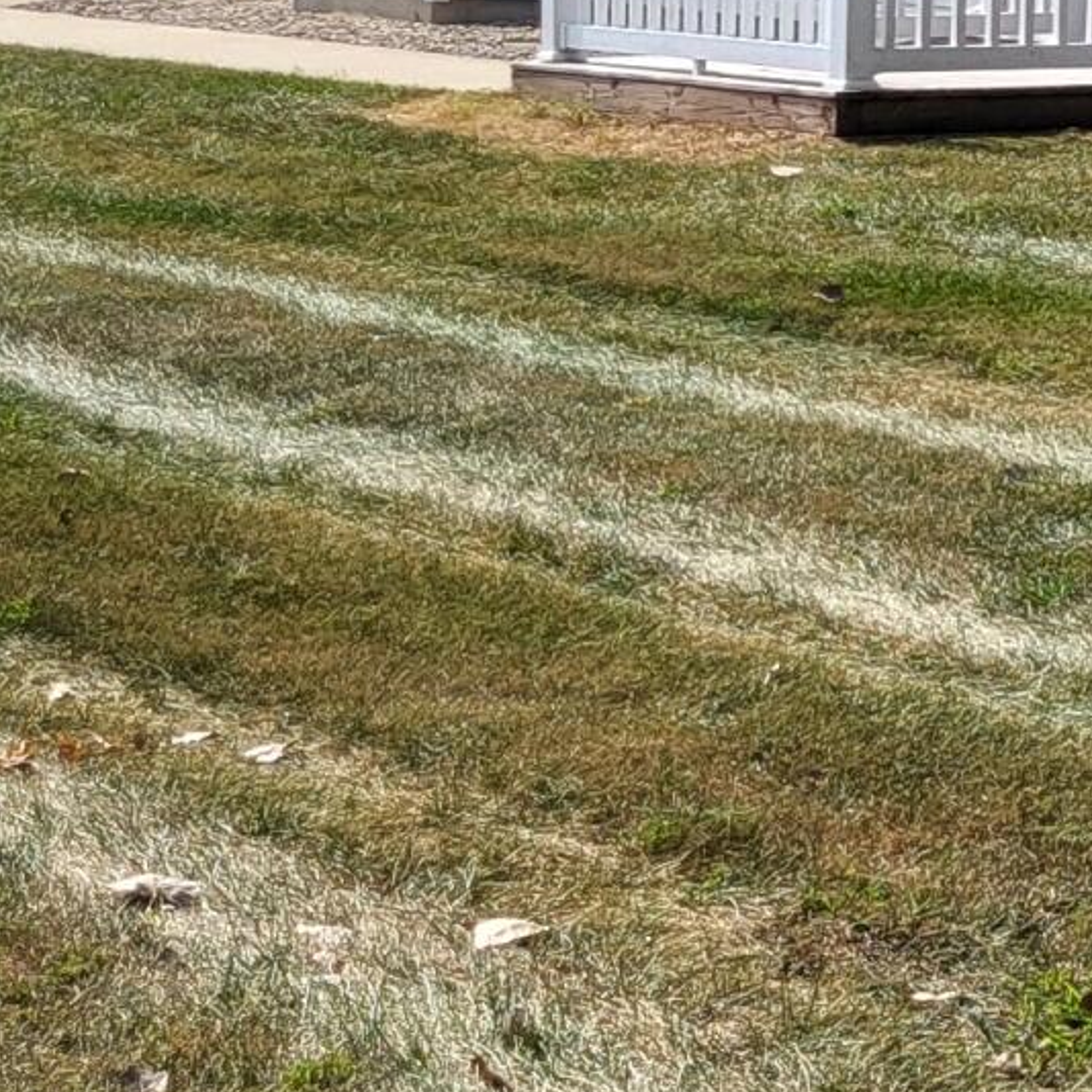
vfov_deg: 13.3
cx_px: 2178
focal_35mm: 129
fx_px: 4604
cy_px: -51
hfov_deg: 12.0
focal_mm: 5.4
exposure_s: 1/1789
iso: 40
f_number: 1.8
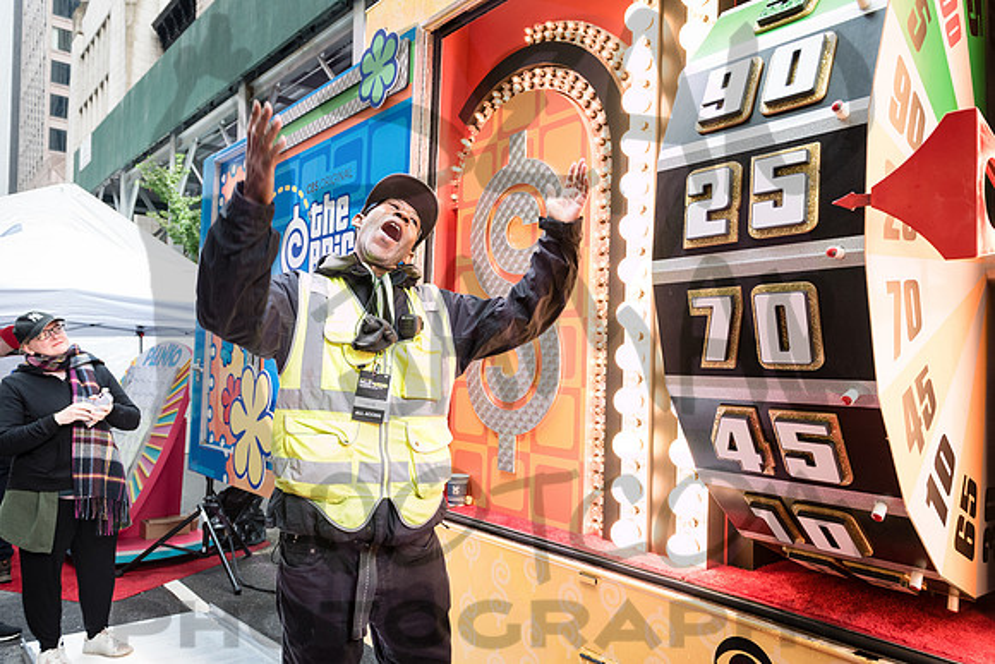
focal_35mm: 24
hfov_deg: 73.7
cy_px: 332
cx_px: 498
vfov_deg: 53.2
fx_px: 663
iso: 1250
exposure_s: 1/320
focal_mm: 24
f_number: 4.5
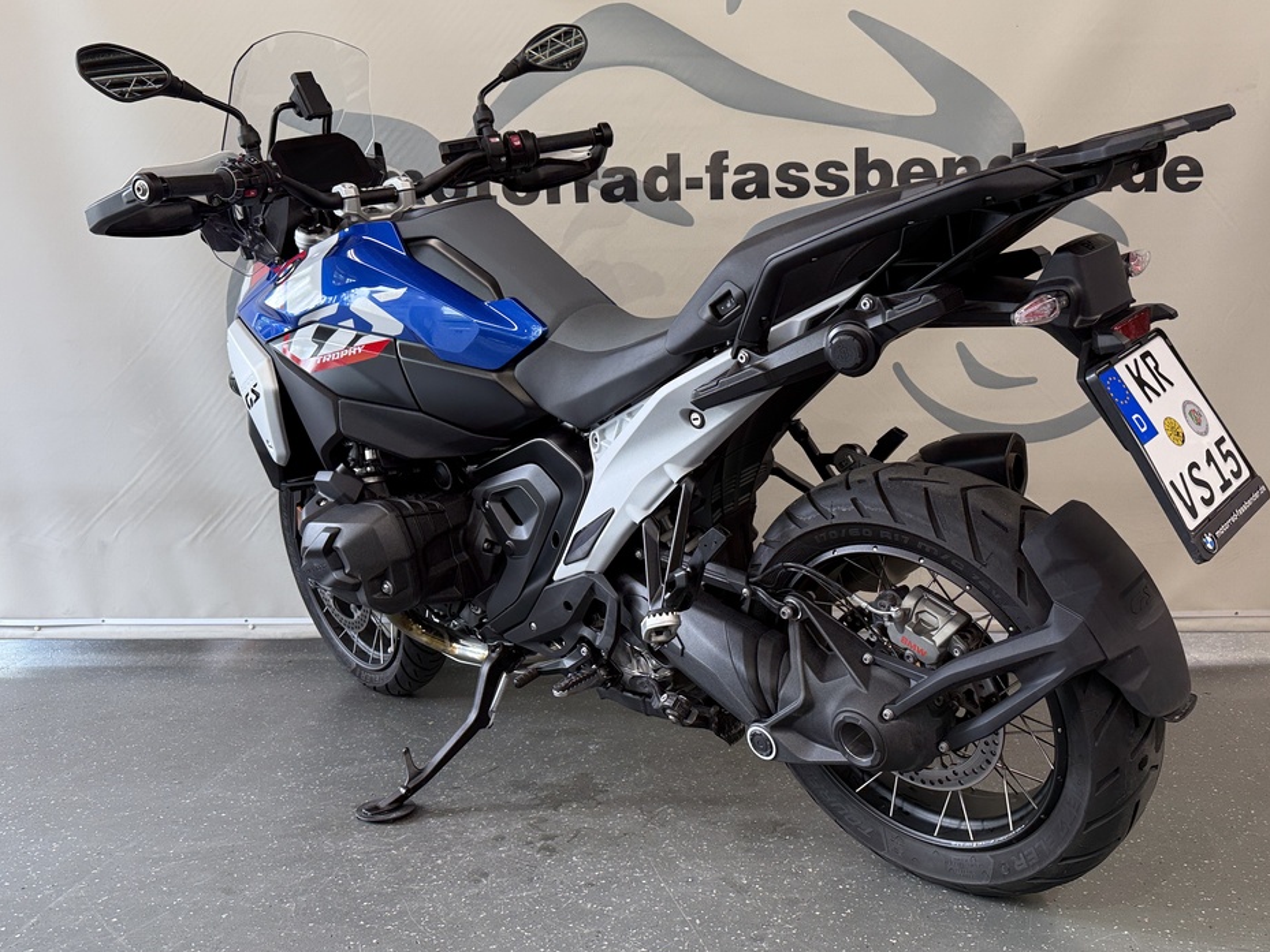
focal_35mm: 31
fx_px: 1137
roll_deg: +0.8
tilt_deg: -4.3
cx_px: 703
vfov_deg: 45.4
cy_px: 462
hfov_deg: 58.2
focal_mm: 6.76
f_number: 1.78
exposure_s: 1/100
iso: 125
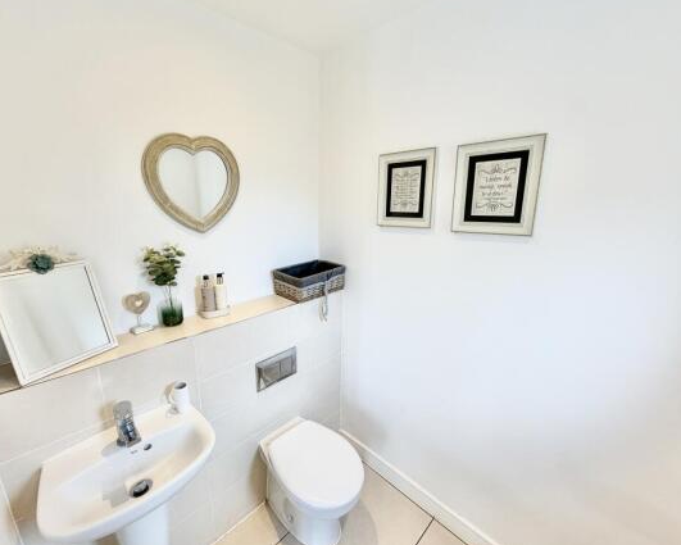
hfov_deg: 96.7
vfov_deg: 84.1
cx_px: 323
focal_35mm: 15
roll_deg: +0.4
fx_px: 302
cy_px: 269
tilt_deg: -12.9
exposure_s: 1/111
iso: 80
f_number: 2.2
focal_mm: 2.22
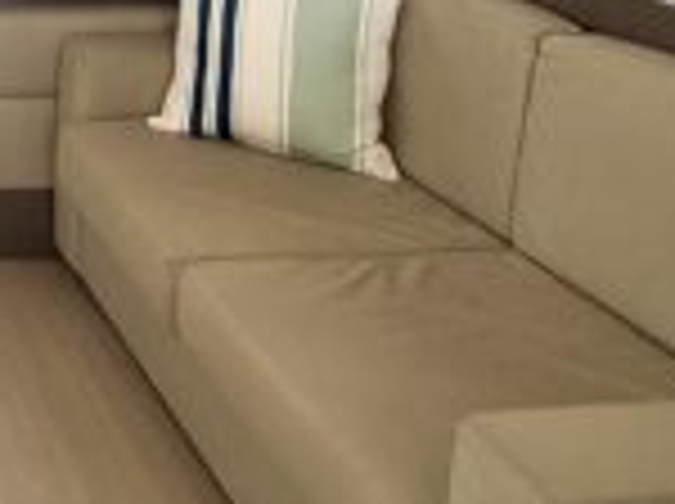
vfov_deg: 22.1
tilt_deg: -6.2
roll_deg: -0.2
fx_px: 1129
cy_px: -182
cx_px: -279
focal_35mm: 58
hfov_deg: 26.3
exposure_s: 1/329
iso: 64
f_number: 2.2
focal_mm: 2.22
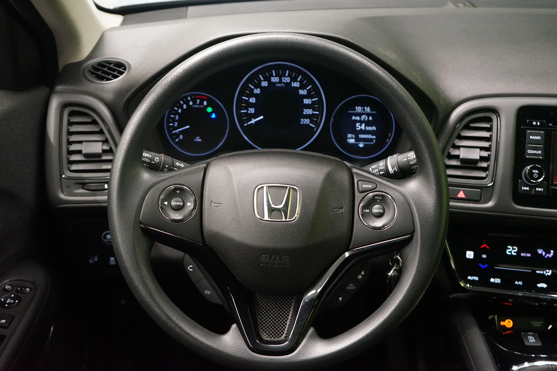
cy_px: 186
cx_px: 278
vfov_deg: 35.1
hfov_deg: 50.7
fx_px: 588
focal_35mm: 38
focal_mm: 38
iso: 6400
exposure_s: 1/50
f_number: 4
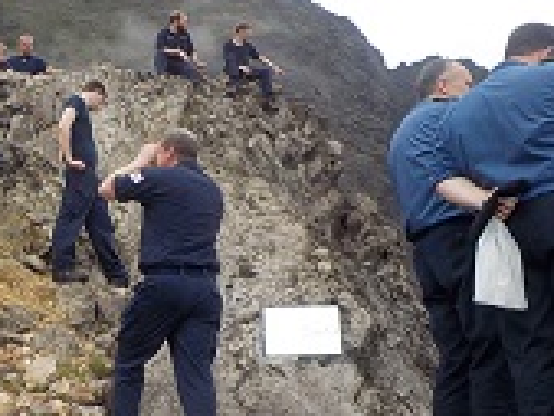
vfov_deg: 23.6
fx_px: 993
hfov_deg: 30.2
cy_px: 164
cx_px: 85
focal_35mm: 62
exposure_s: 1/1000
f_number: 3.3
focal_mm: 4.1
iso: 125
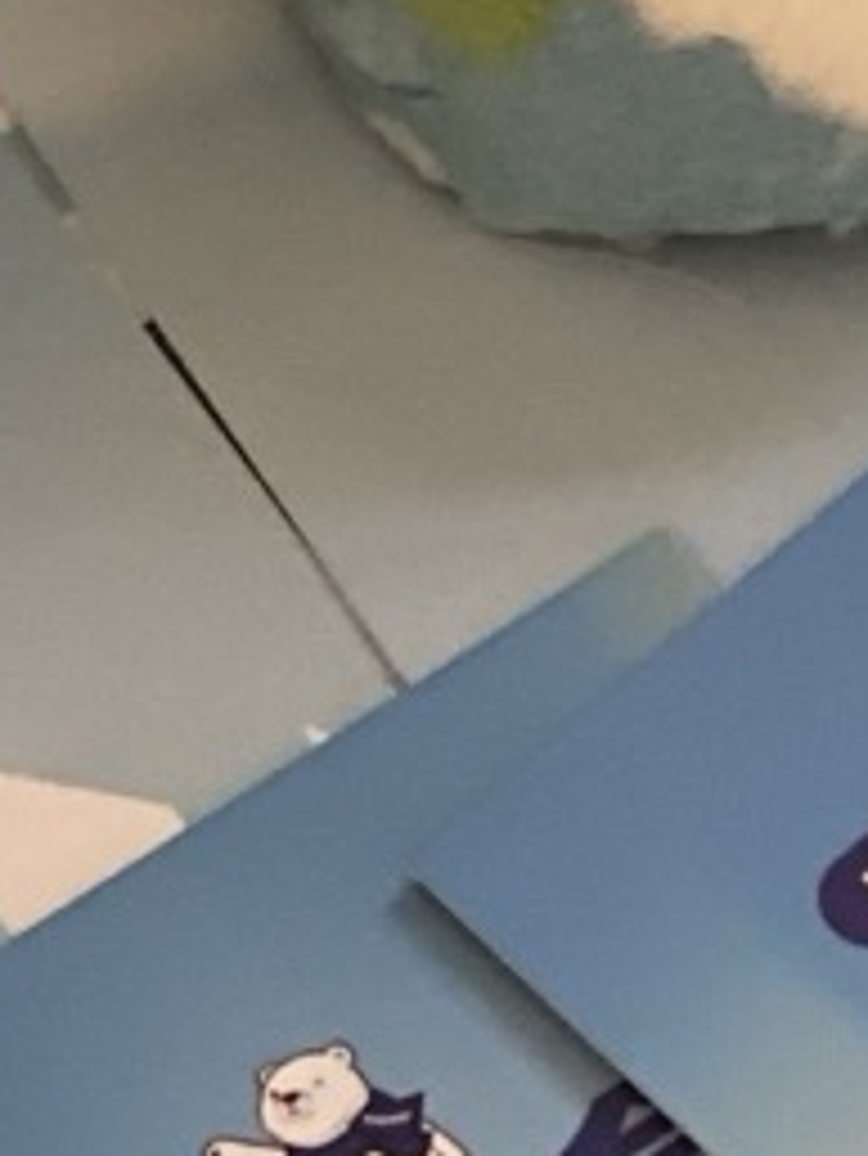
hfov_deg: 4.5
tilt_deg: -69.2
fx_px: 10823
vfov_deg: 6.0
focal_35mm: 324
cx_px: 2361
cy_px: 1817
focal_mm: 6
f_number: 2
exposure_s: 1/122
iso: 100
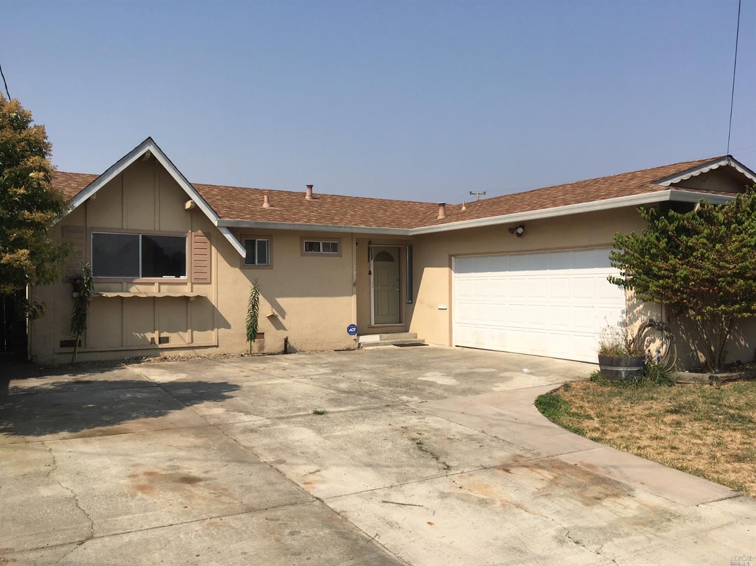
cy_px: 283
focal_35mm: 29
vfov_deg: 48.2
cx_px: 378
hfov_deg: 61.7
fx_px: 633
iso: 25
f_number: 2.2
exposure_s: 1/2404
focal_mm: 4.15
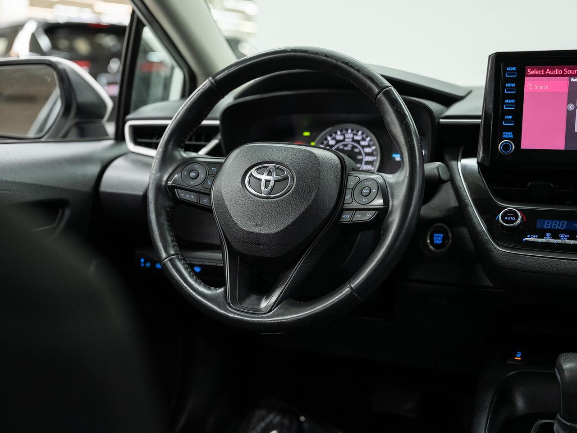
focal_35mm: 46
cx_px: 288
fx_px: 772
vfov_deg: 31.3
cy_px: 216
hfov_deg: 41.0
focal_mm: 42.8
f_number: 3.2
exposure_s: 1/60
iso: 800
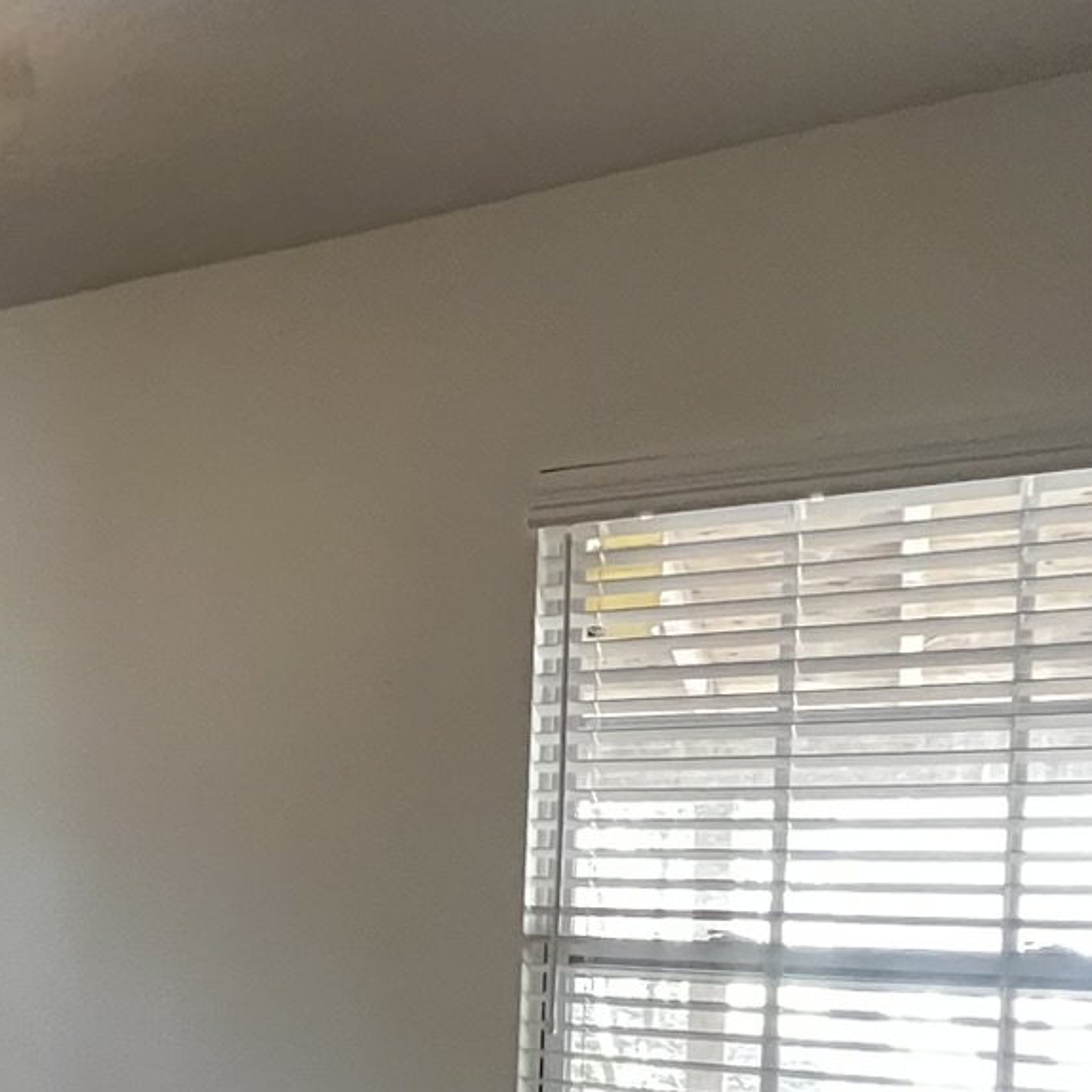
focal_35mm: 41
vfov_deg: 38.8
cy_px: 926
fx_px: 1463
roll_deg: -0.6
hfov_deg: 30.7
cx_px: -373
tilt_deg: -2.4
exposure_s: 1/40
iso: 1000
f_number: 1.8
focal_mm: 1.57
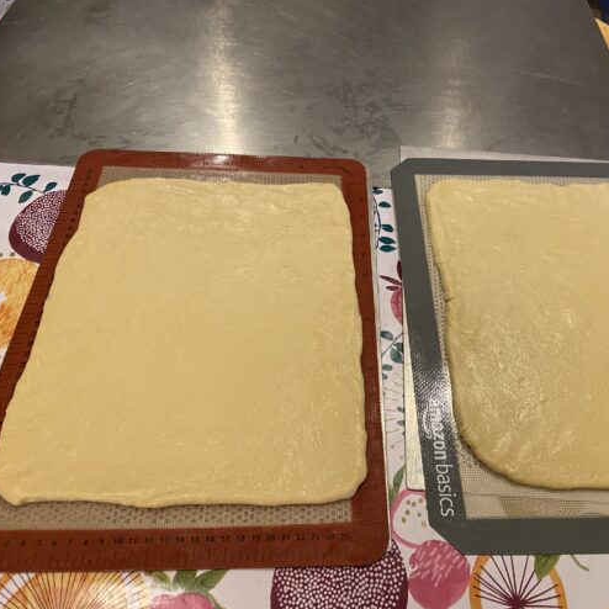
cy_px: 306
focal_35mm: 31
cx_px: 359
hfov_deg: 52.2
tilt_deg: -52.3
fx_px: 617
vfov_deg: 52.5
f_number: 1.8
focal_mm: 4.25
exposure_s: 1/50
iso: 400
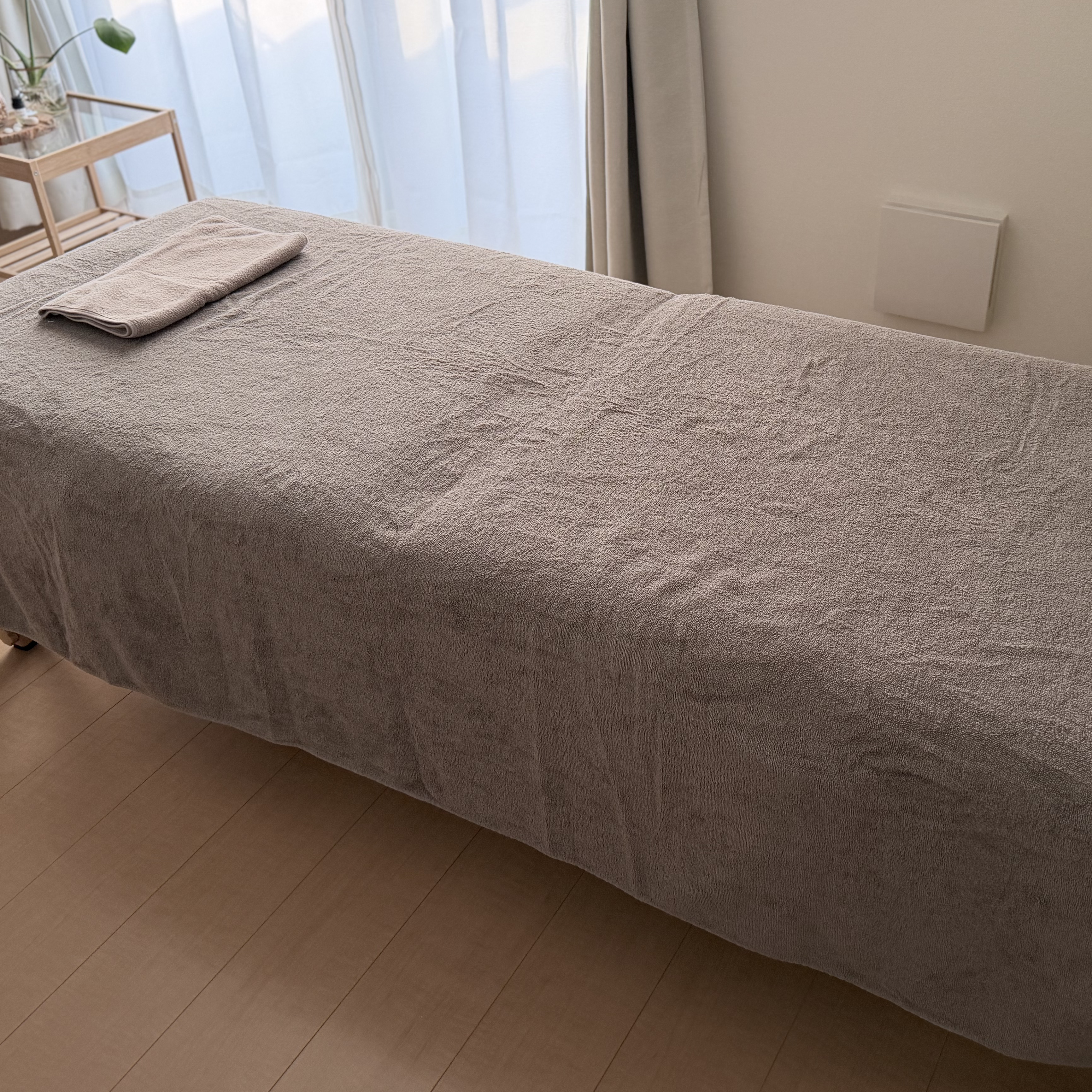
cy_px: 430
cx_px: 669
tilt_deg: -31.5
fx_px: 1249
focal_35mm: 35
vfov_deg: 46.9
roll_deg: +3.3
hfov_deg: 46.9
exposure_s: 1/121
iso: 125
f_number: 1.78
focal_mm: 6.76
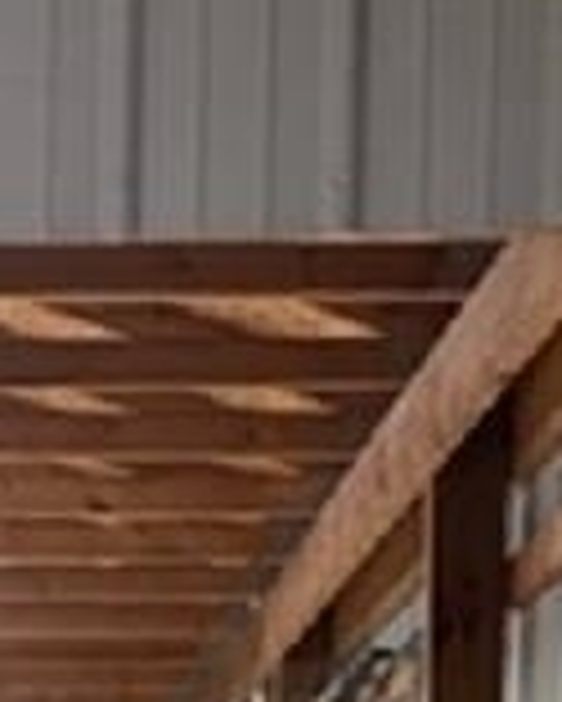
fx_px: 2887
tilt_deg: -2.9
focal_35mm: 139
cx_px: -256
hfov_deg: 10.8
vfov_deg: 12.9
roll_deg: -0.8
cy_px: 1159
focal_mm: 4.2
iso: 100
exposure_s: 1/60
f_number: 1.6
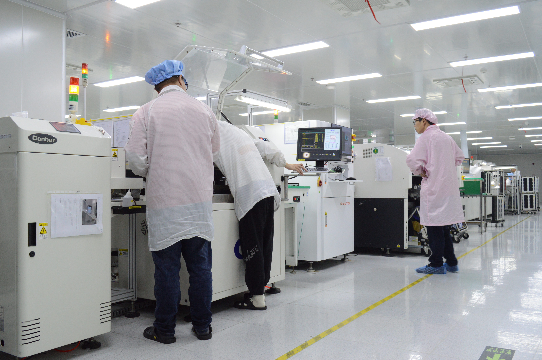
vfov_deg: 39.9
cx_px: 271
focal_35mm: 33
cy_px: 180
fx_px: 496
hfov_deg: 57.3
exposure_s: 1/50
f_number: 5.6
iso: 800
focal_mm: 22
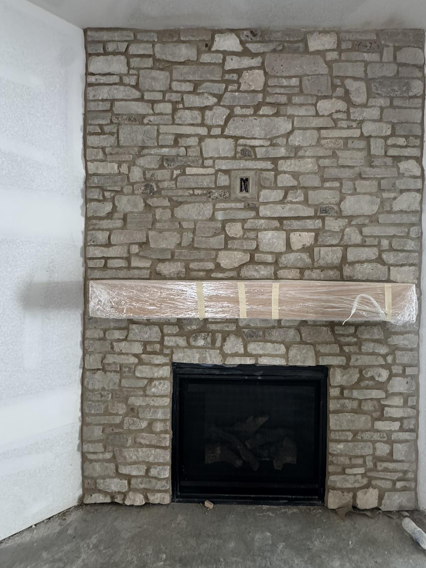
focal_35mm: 18
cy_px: 280
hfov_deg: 71.1
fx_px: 295
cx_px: 249
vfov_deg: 87.7
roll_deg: -1.1
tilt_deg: -2.2
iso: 320
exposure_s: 1/67
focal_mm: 2.22
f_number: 2.2
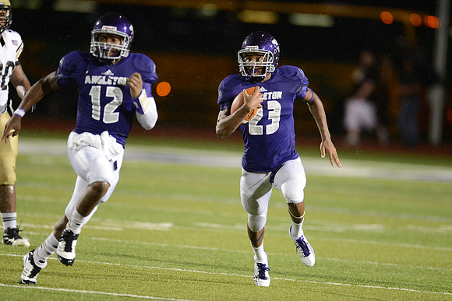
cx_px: 226
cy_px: 150
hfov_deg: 5.2
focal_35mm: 400
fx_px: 5023
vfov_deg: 3.4
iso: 5000
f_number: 2.8
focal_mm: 400
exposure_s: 1/1000
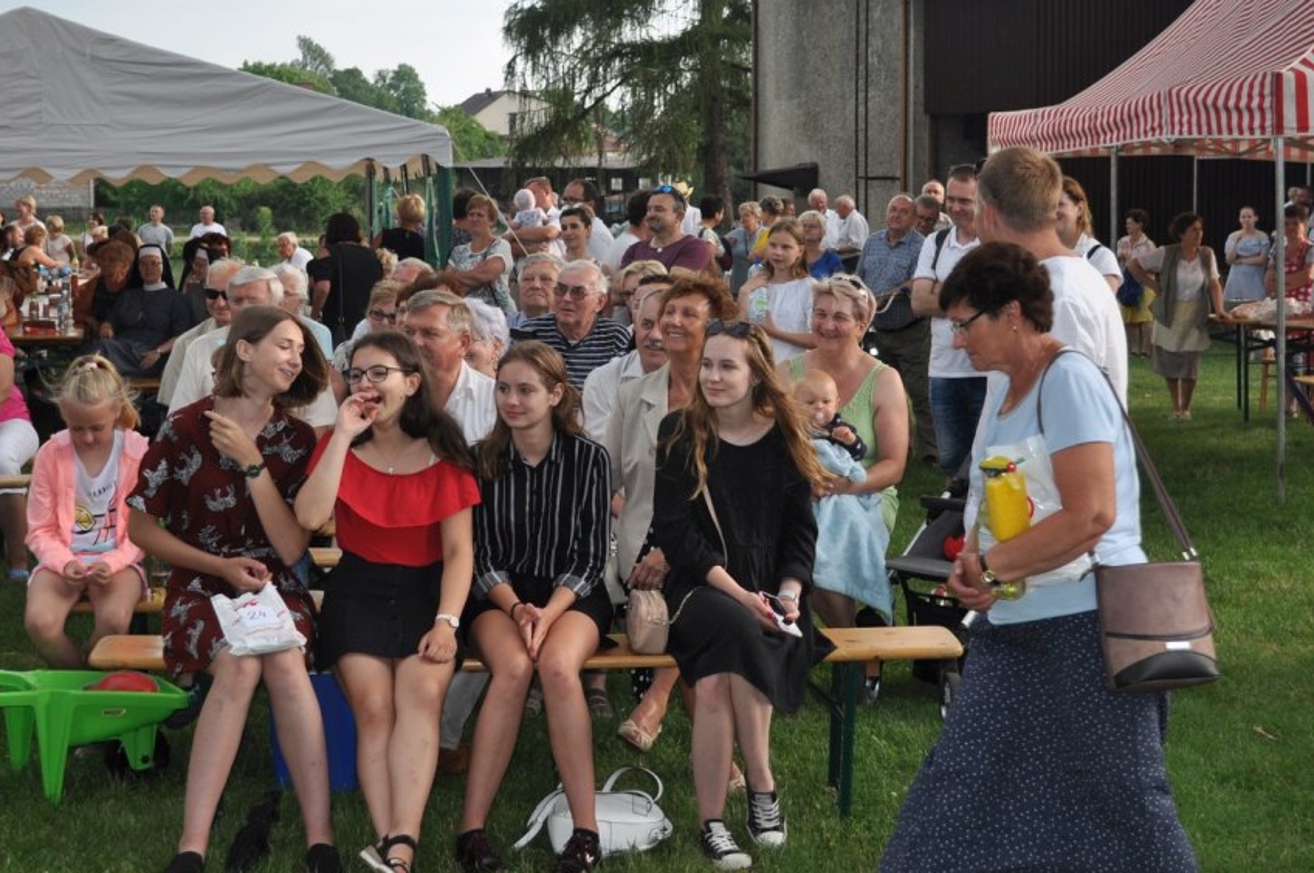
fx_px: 2479
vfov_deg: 19.9
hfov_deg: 29.7
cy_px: 345
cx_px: 734
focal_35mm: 68
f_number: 4.8
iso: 220
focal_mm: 32
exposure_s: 1/200
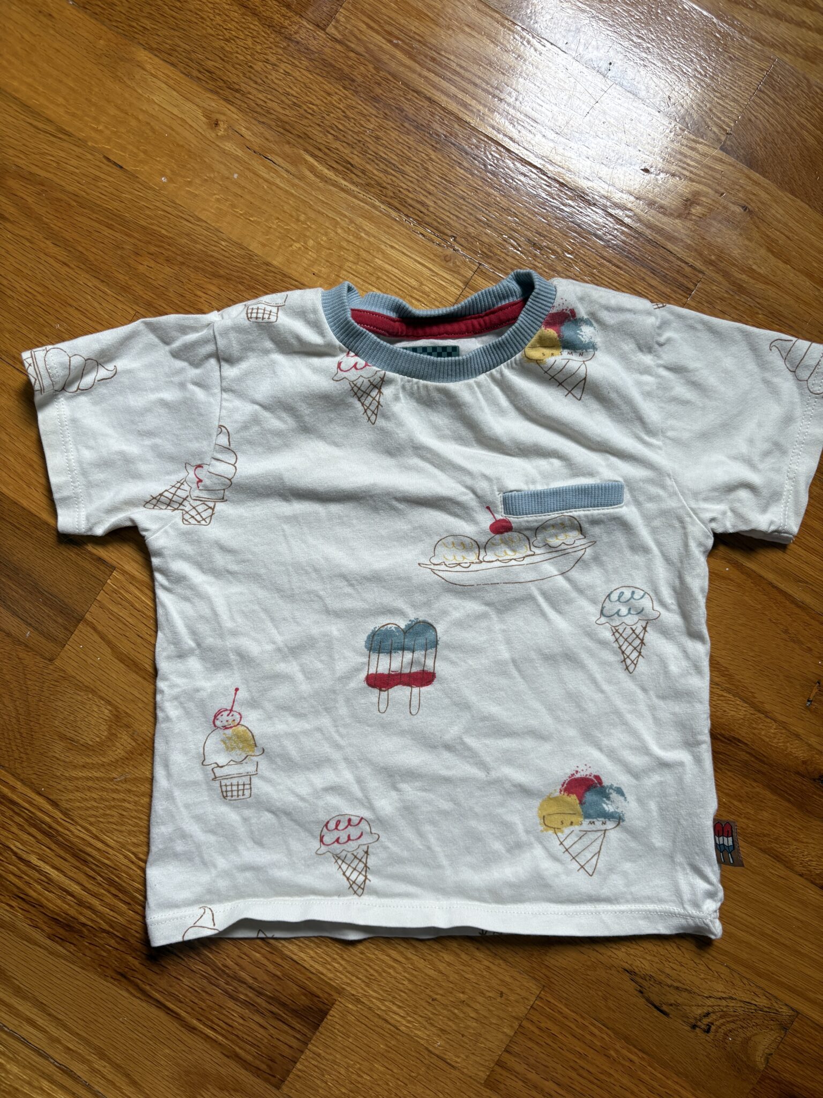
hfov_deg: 53.1
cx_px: 412
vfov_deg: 67.3
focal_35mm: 26
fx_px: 824
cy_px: 549
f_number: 1.6
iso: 125
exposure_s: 1/99
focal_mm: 5.96
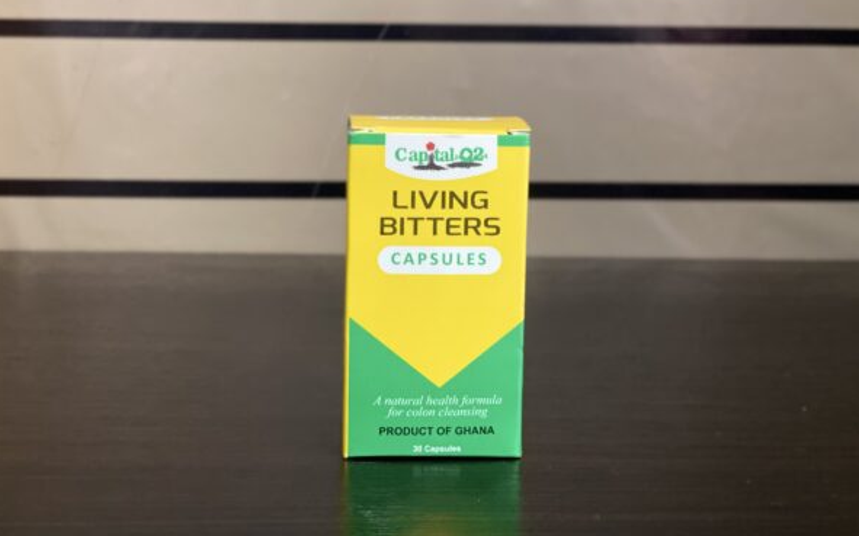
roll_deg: +0.7
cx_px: 427
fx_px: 1311
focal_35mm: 56
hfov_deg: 36.3
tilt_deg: -5.8
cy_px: 215
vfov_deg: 23.1
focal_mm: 6
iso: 160
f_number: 2
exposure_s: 1/40
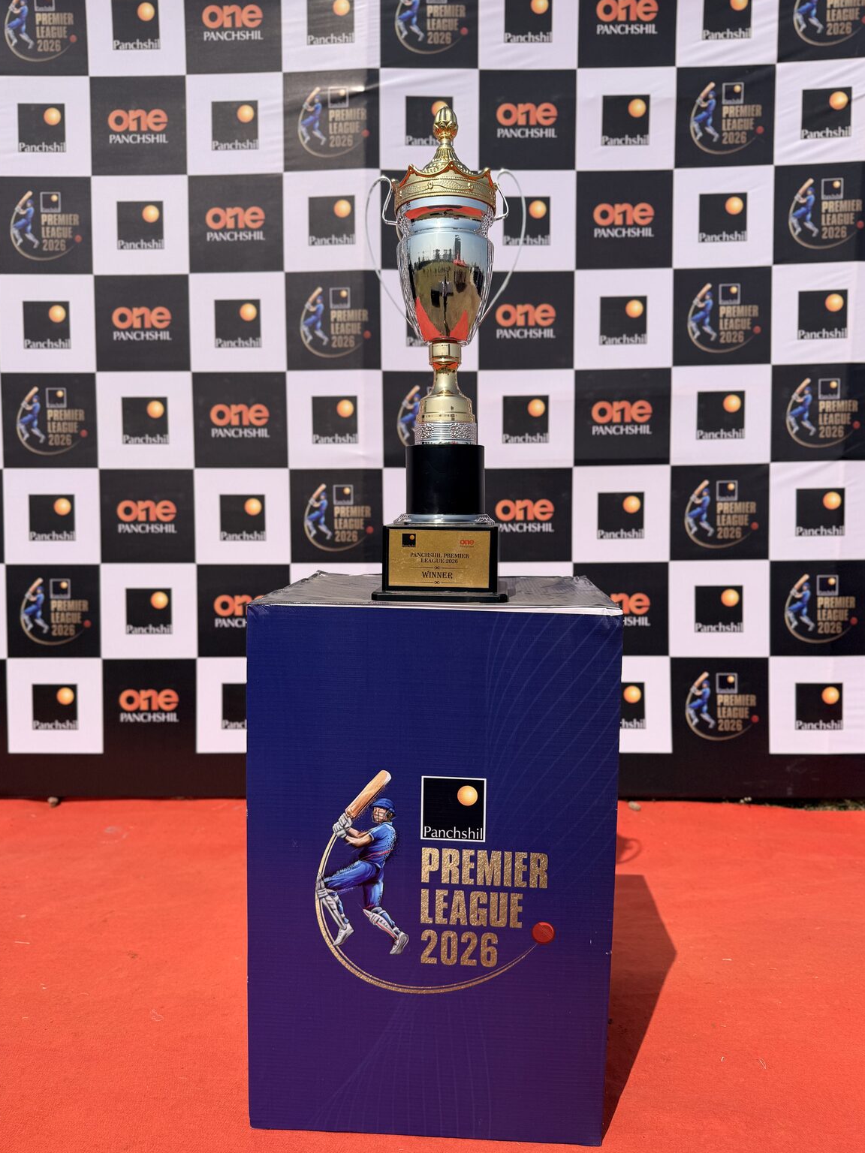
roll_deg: -1.0
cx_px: 439
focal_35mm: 25
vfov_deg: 69.4
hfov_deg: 54.9
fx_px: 833
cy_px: 595
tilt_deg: -3.4
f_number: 1.78
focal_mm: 6.76
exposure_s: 1/8130
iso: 80
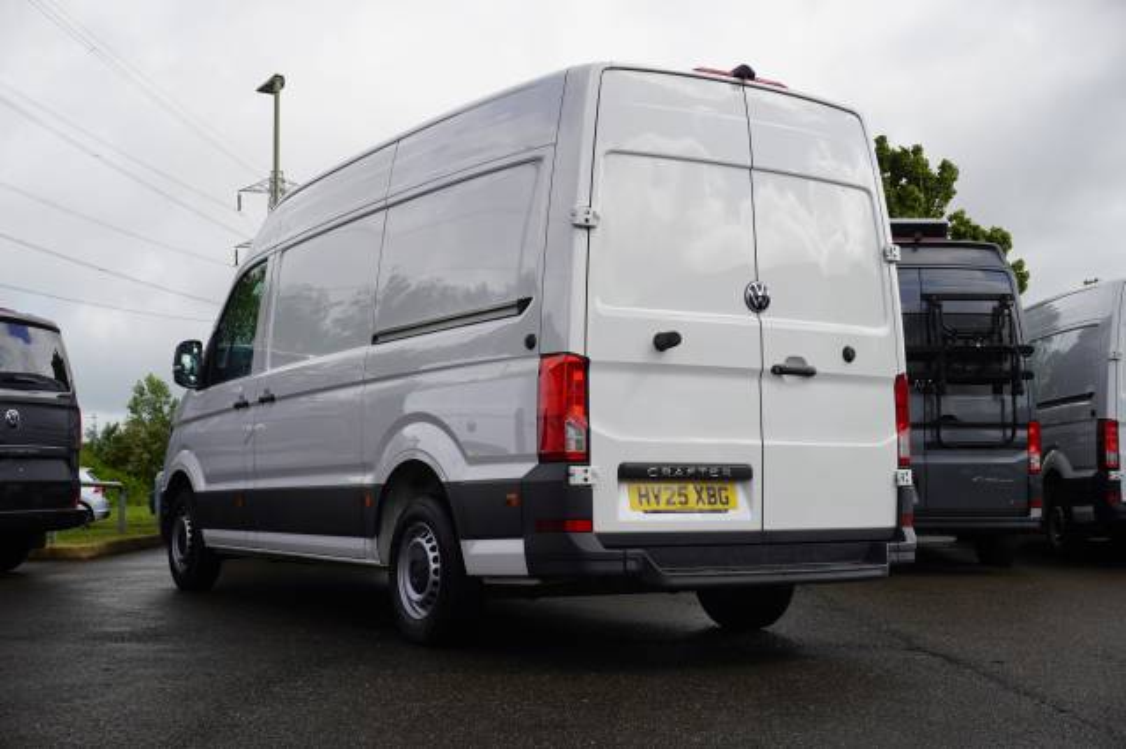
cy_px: 374
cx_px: 563
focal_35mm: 44
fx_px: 1360
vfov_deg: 30.8
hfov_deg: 45.0
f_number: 8
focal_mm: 29
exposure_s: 1/100
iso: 100
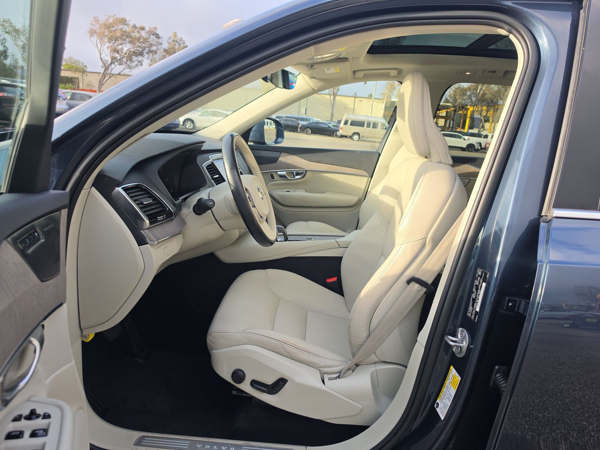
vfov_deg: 58.9
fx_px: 399
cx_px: 300
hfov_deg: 73.9
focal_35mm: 23
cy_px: 225
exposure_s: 1/156
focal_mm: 6.5
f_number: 1.4
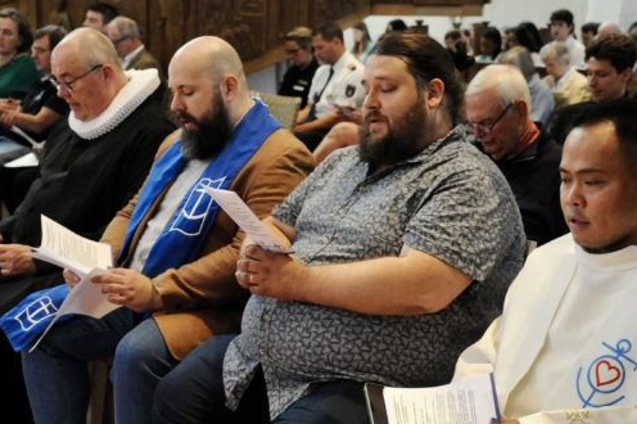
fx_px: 1255
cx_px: 302
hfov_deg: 28.5
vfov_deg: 19.2
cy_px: 231
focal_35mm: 71
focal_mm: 50
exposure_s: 1/100
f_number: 5
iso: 6400
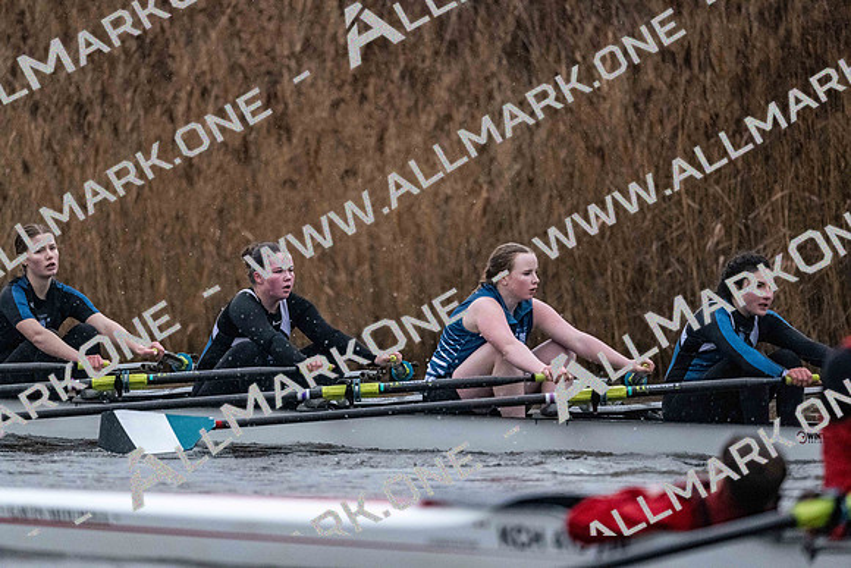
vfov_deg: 3.4
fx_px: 9457
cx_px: 426
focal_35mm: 400
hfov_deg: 5.2
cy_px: 284
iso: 10000
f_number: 4.5
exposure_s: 1/1600
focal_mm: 400
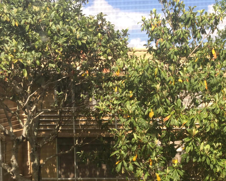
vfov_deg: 33.1
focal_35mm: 45
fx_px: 301
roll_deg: -0.1
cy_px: 125
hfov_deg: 40.3
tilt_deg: -6.5
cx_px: 162
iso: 32
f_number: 2.2
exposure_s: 1/120
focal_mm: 4.15
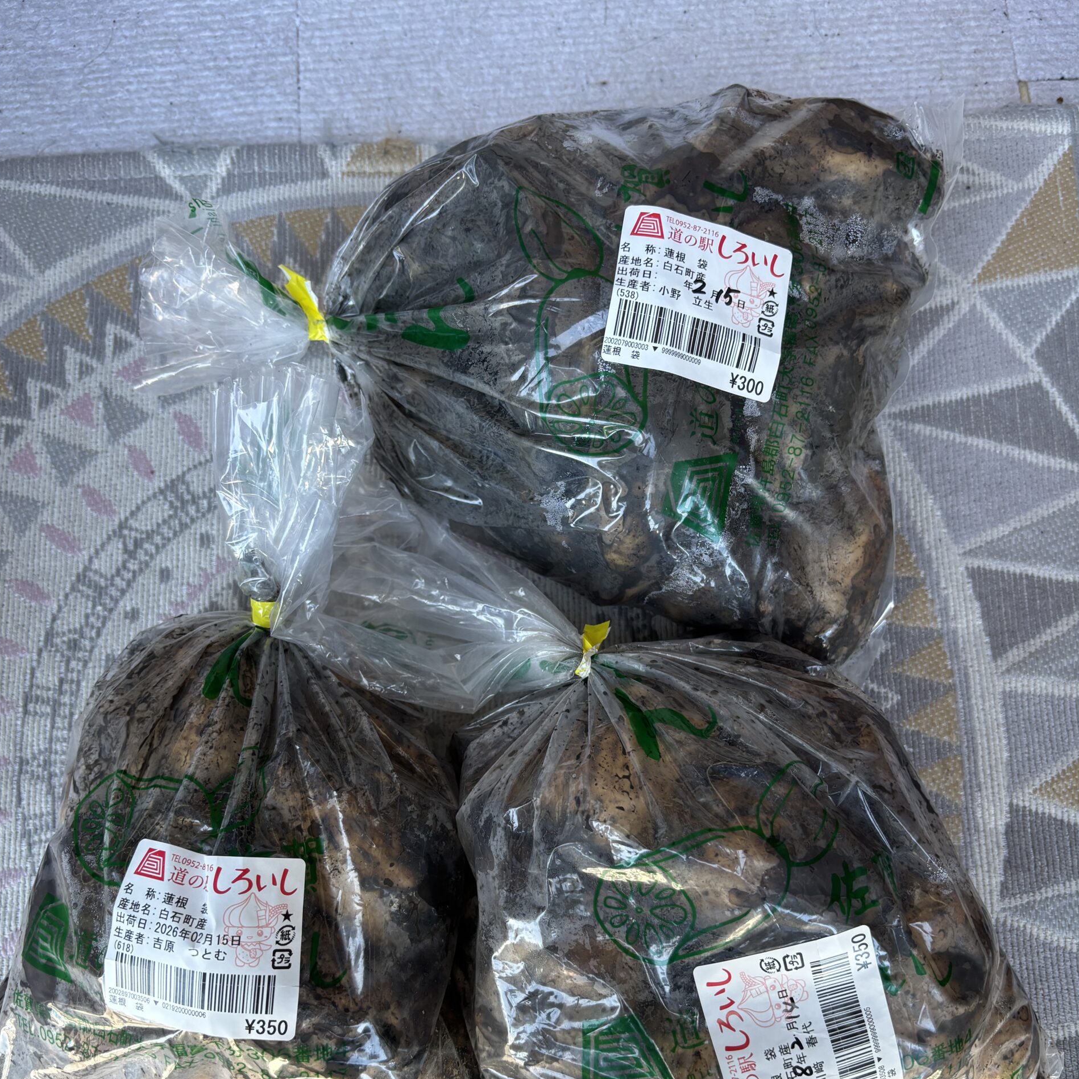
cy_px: 682
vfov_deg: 51.9
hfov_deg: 52.5
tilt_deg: -78.0
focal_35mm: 31
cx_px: 537
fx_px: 1093
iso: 80
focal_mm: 5.96
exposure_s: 1/121
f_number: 1.6
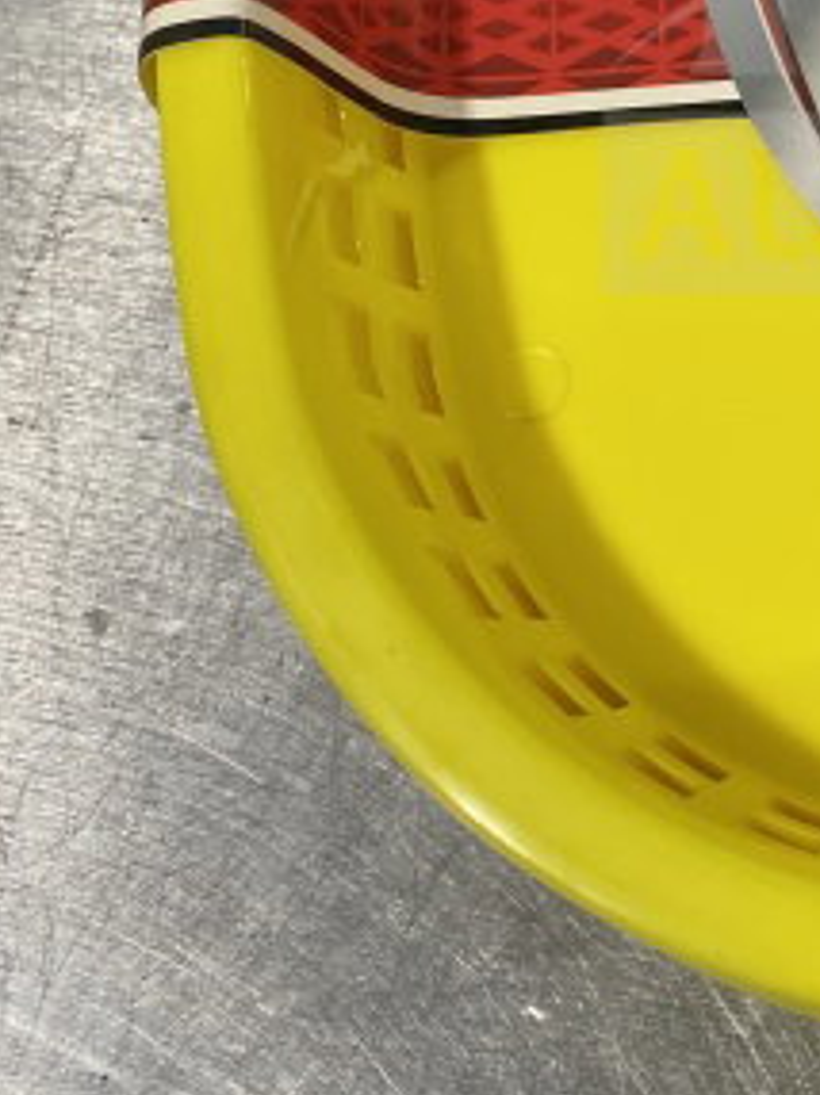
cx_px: 1031
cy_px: -10
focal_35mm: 74
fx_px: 2341
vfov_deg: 25.0
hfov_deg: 18.6
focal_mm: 4.25
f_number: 1.8
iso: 125
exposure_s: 1/114
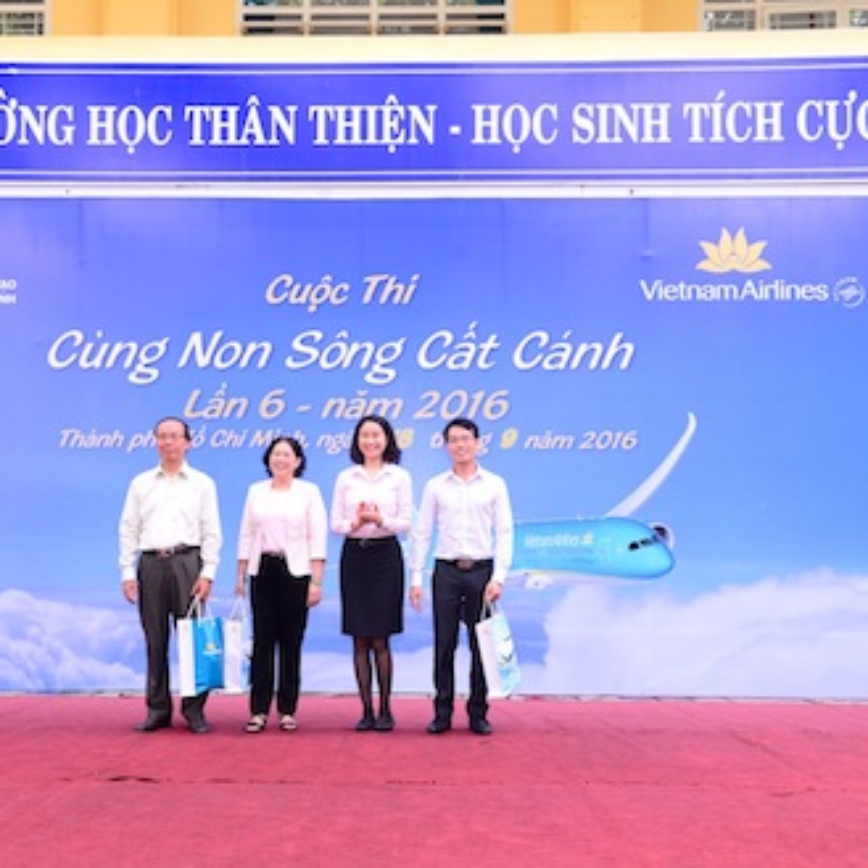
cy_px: 434
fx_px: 1390
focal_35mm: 49
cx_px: 369
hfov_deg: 34.6
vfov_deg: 34.7
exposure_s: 1/60
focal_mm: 38
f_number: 6.3
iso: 500
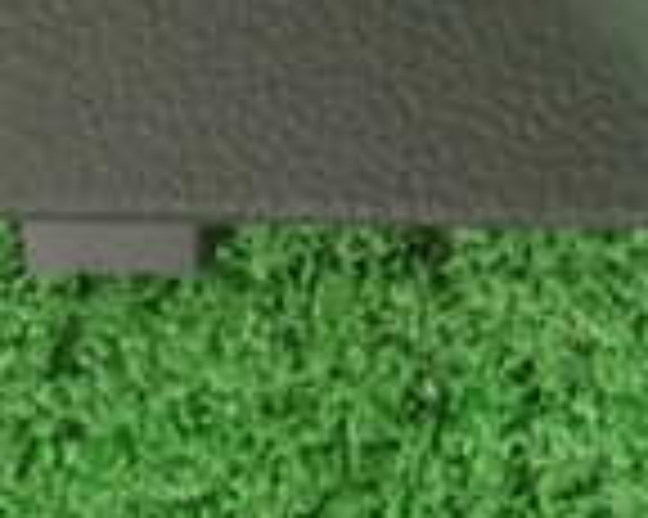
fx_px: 2491
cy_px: -401
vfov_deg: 11.1
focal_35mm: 130
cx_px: 666
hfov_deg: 14.6
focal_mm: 5.79
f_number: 2.4
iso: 800
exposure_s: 1/25
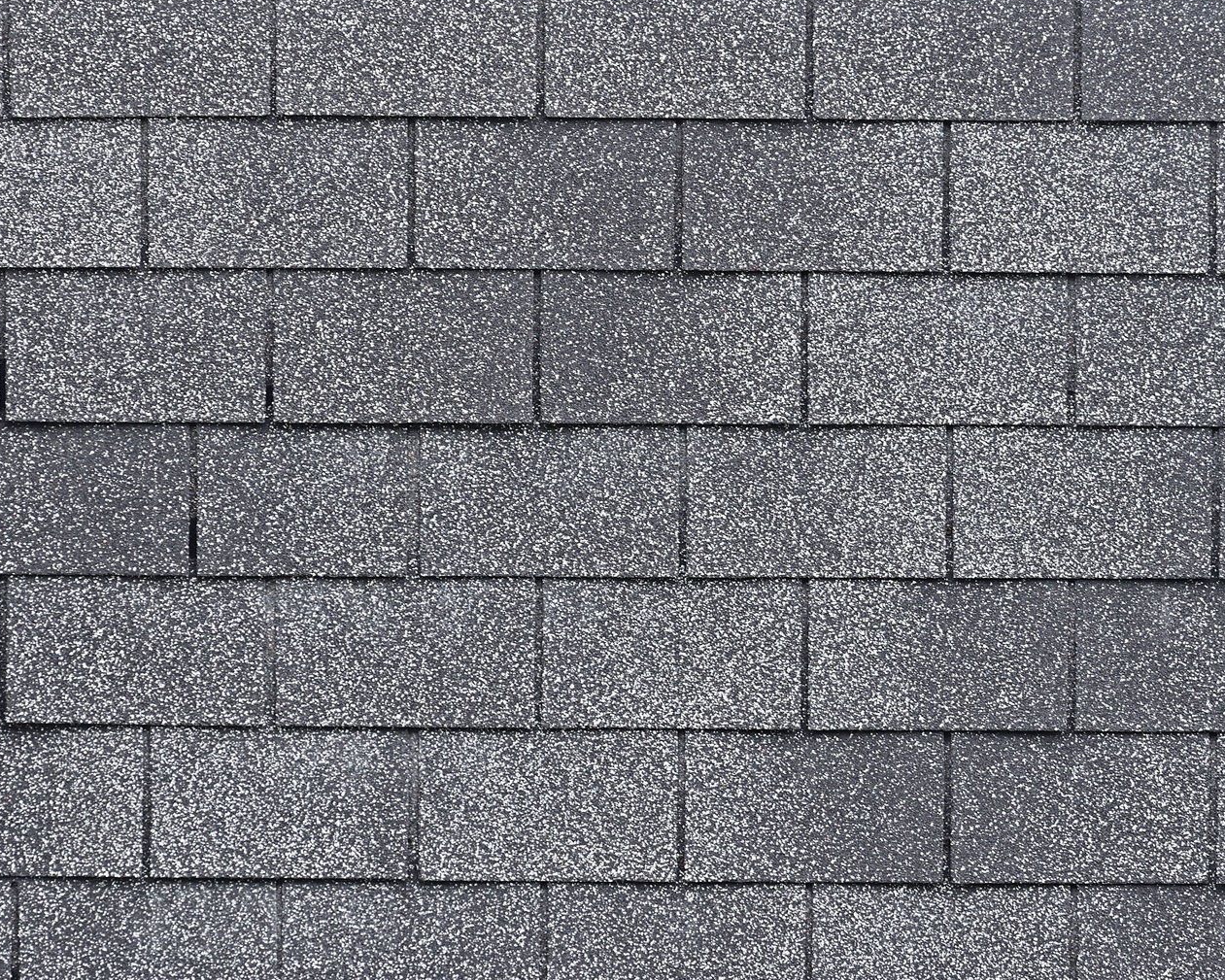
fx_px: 6962
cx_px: 801
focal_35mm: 192
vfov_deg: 8.1
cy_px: 524
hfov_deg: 10.0
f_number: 8
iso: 500
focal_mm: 86
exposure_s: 1/100
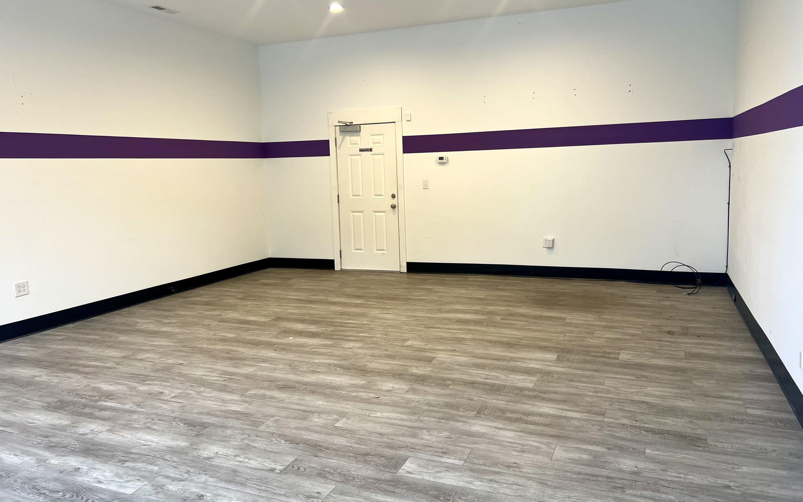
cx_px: 405
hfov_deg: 66.5
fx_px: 613
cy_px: 233
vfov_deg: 44.5
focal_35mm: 28
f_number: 1.5
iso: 64
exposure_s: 1/60
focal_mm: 5.7
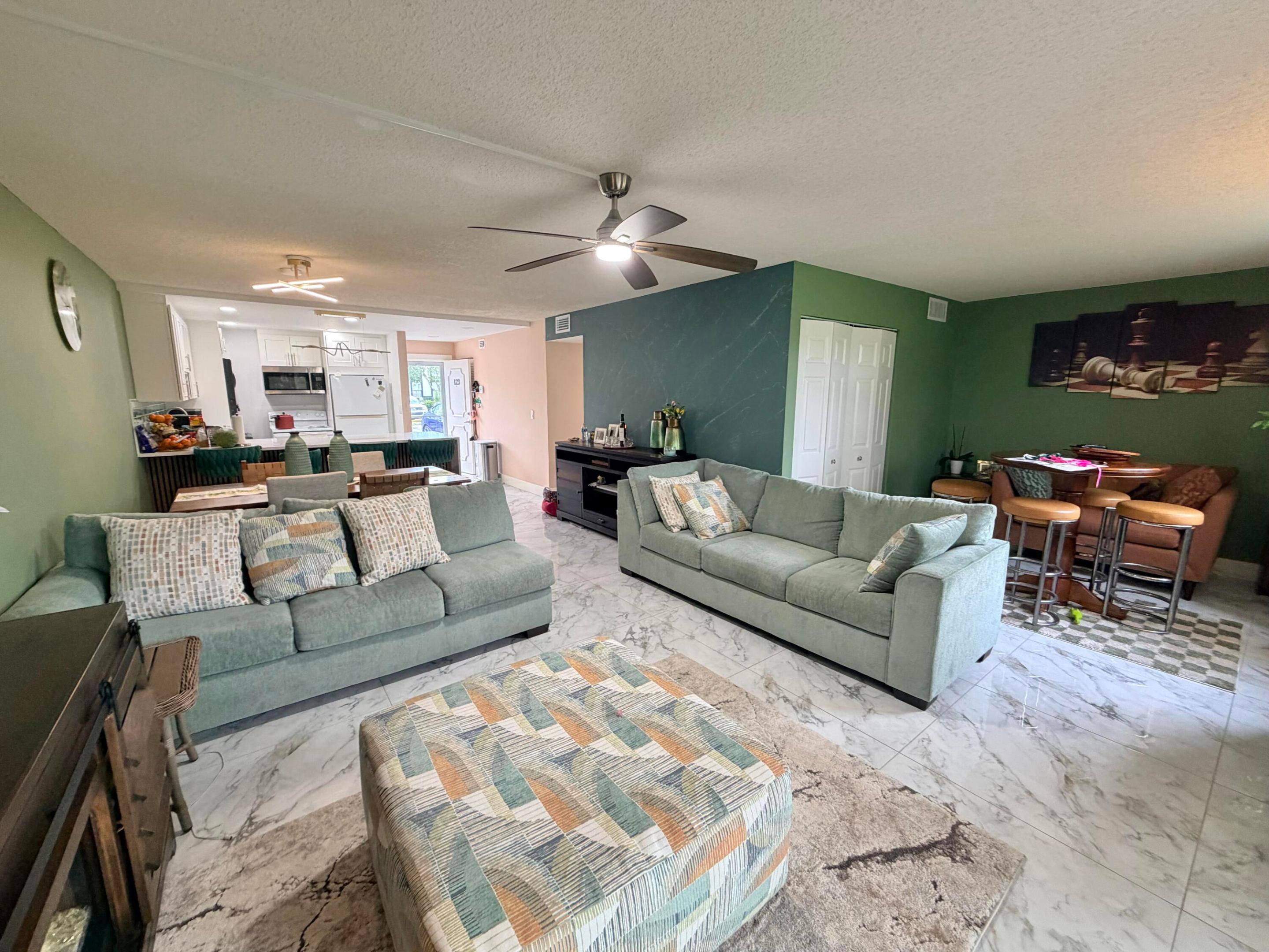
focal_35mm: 14
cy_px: 476
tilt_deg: -9.4
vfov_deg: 85.7
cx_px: 634
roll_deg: +0.2
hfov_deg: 102.1
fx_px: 513
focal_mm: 2.22
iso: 200
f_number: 2.2
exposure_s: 1/60
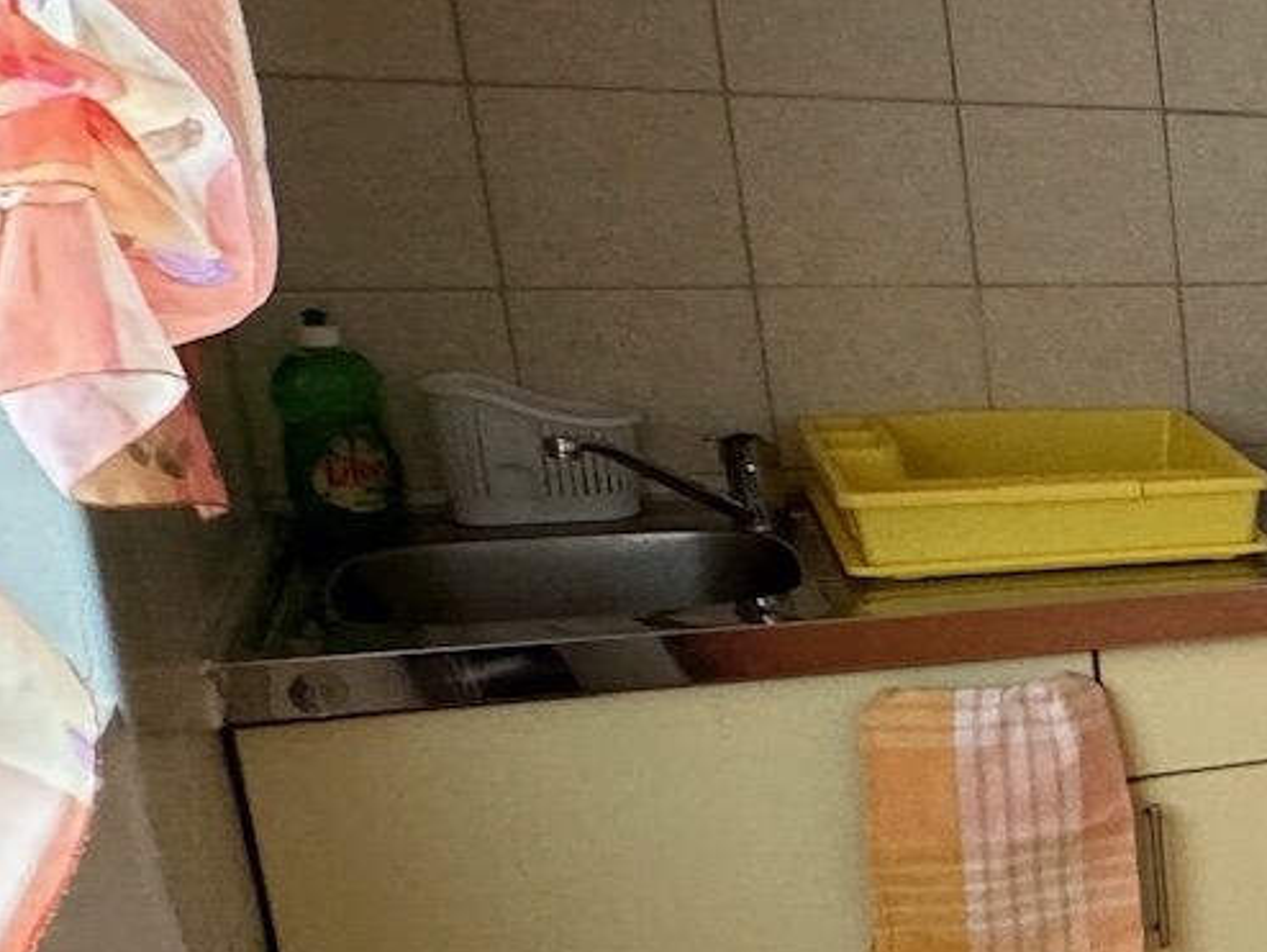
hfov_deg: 20.2
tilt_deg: -16.4
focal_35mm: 58
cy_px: 675
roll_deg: -5.2
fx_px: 2124
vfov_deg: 25.0
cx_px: 2419
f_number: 2.2
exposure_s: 1/50
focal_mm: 2.22
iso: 250
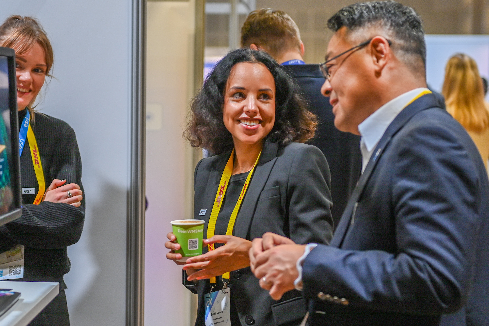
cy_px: 156
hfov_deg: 24.5
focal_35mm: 83
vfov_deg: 16.5
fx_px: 1127
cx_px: 223
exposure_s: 1/160
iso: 800
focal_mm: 62
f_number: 2.8
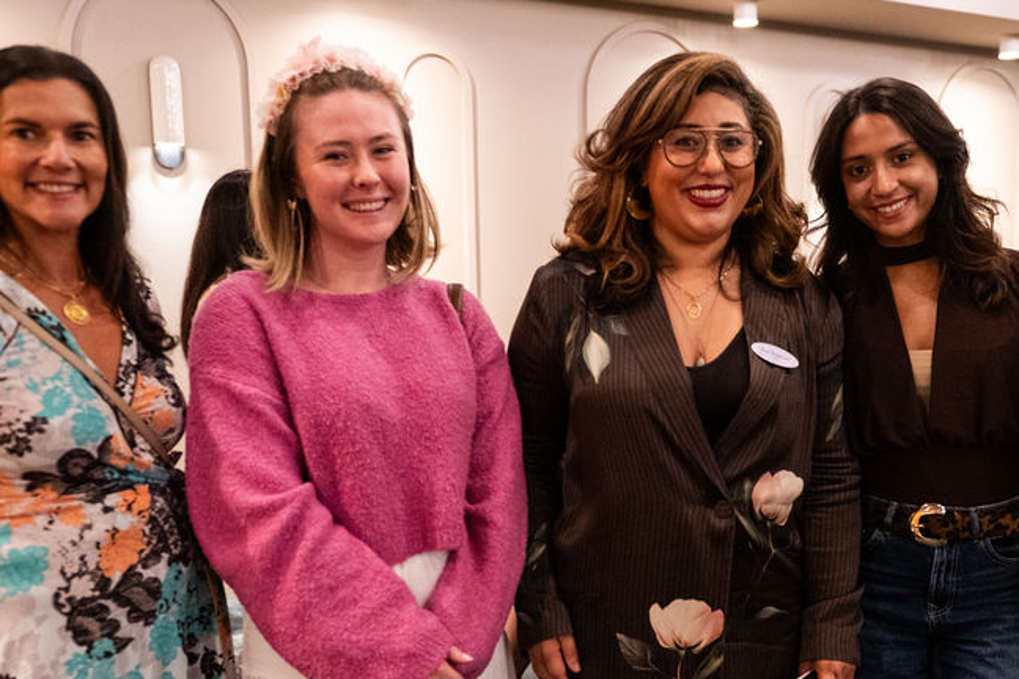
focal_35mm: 42
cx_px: 626
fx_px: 1189
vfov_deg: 31.5
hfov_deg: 46.1
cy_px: 484
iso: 1600
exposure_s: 1/100
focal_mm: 24
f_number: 2.8
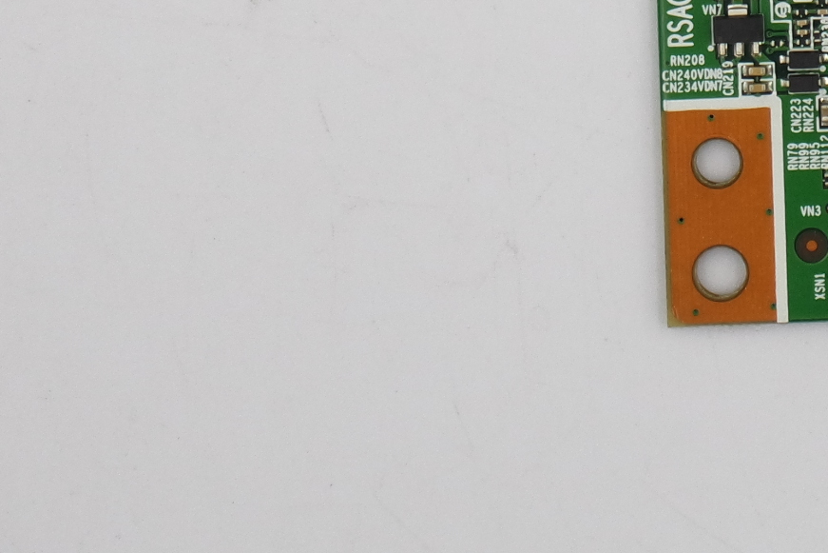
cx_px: 1285
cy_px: -375
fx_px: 5659
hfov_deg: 8.2
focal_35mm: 246
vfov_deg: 5.5
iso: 200
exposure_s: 1/125
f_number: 5.6
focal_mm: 27
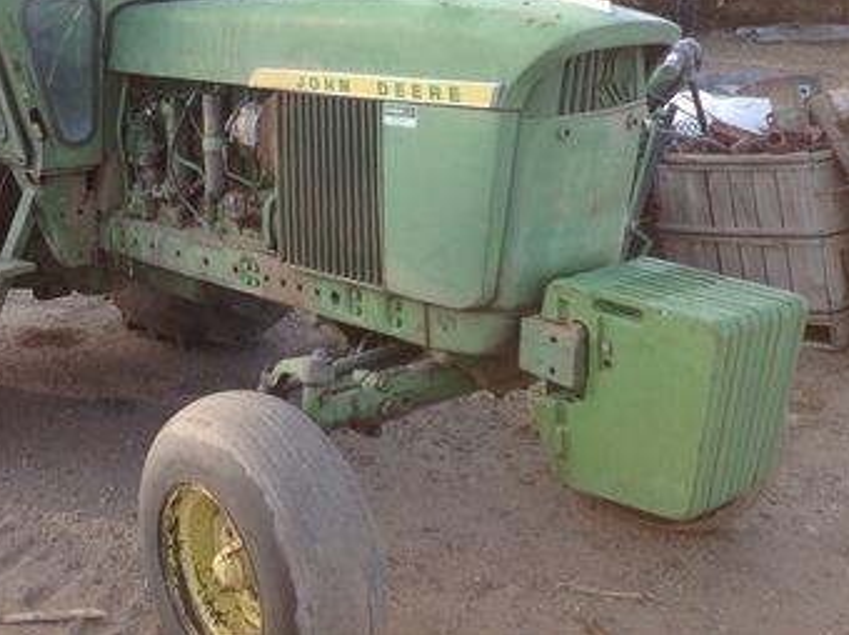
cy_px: 135
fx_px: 1372
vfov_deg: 25.6
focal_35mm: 56
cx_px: 280
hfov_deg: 34.1
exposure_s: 1/199
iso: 50
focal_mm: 4.28
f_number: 2.4
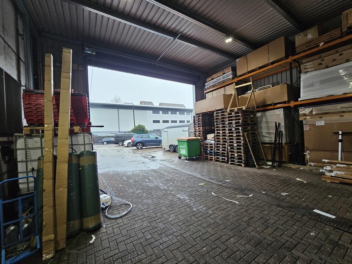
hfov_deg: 106.2
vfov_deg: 89.9
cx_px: 176
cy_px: 132
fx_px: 132
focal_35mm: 13
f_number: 2.2
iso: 320
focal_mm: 2.2
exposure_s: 1/96.1
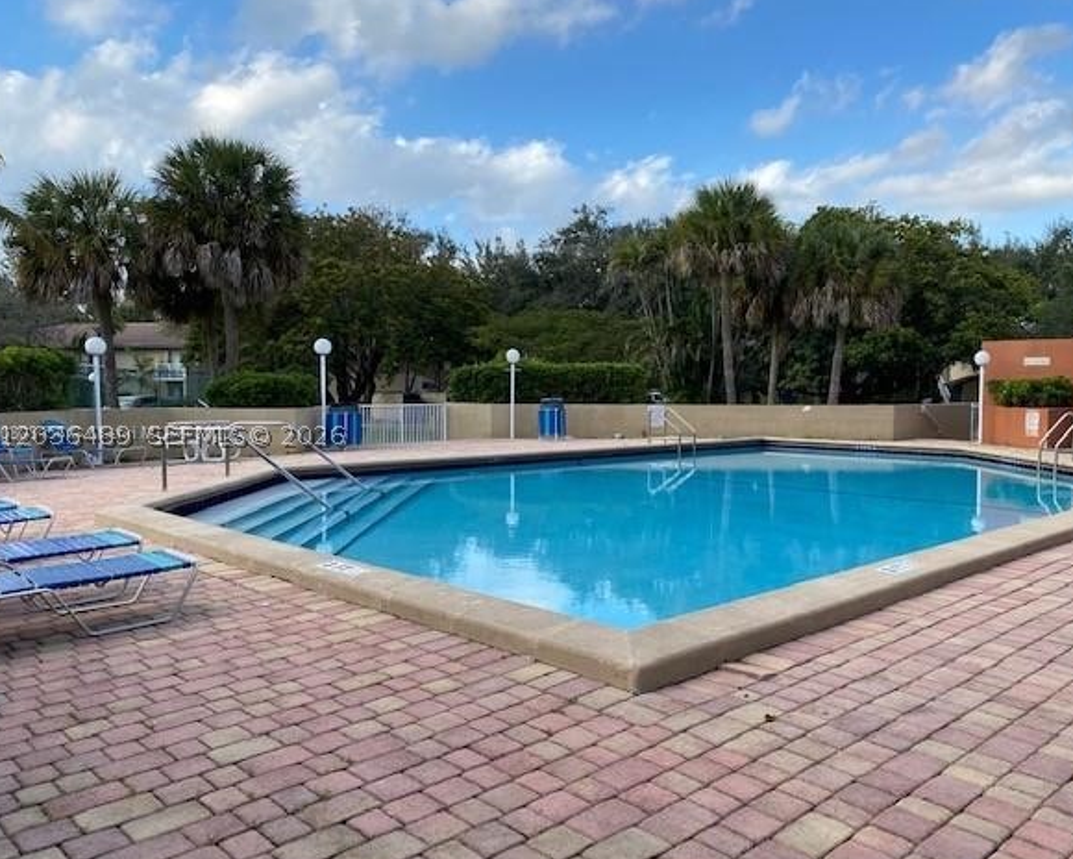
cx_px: 568
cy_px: 435
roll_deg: -0.9
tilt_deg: -3.5
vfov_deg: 51.5
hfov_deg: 62.2
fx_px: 889
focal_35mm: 28
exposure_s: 1/1104
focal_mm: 4.25
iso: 32
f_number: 1.8
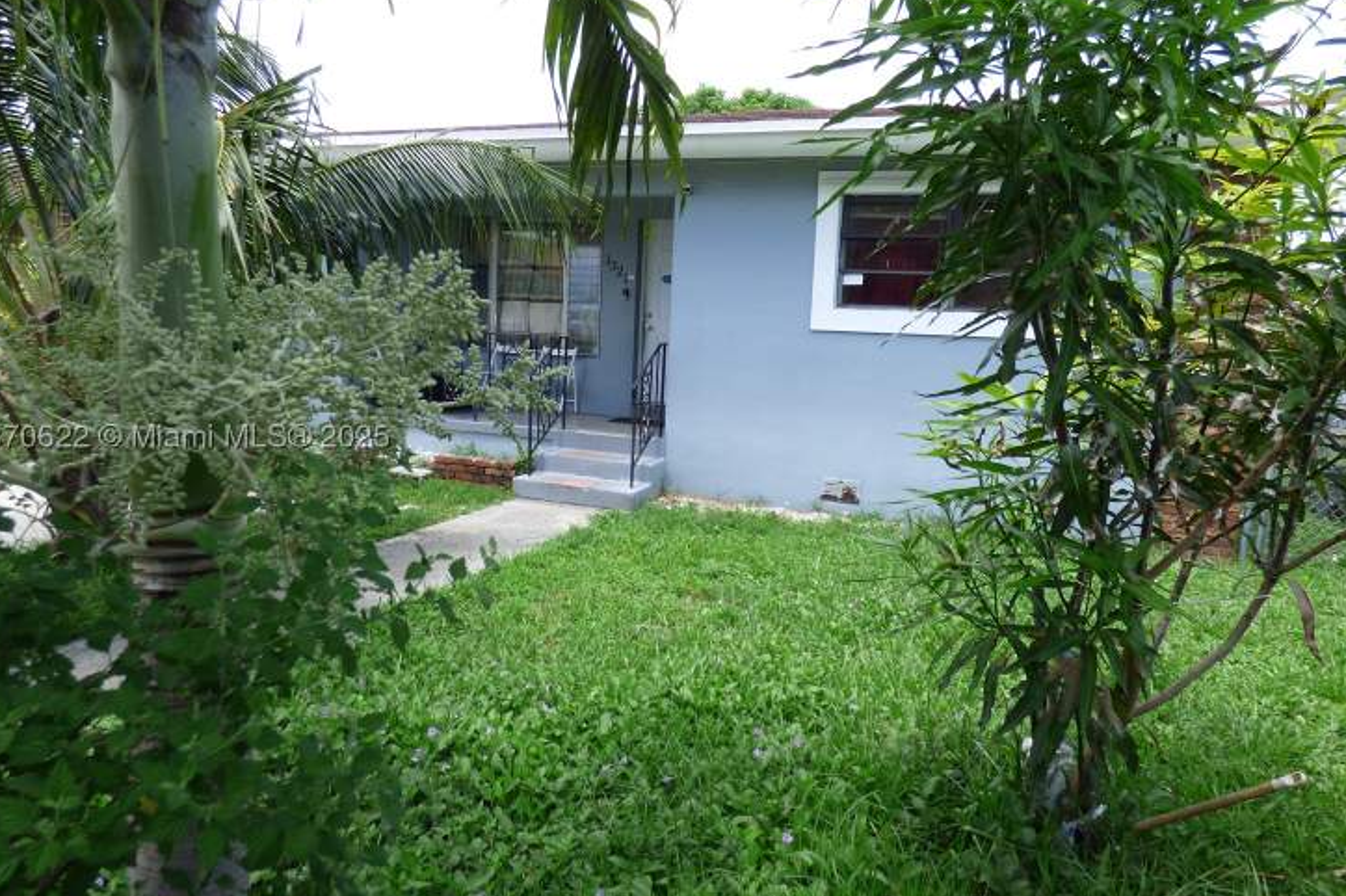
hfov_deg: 76.1
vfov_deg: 55.1
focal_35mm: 23
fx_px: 860
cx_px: 664
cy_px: 442
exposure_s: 1/400
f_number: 2.8
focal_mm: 3.58
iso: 100
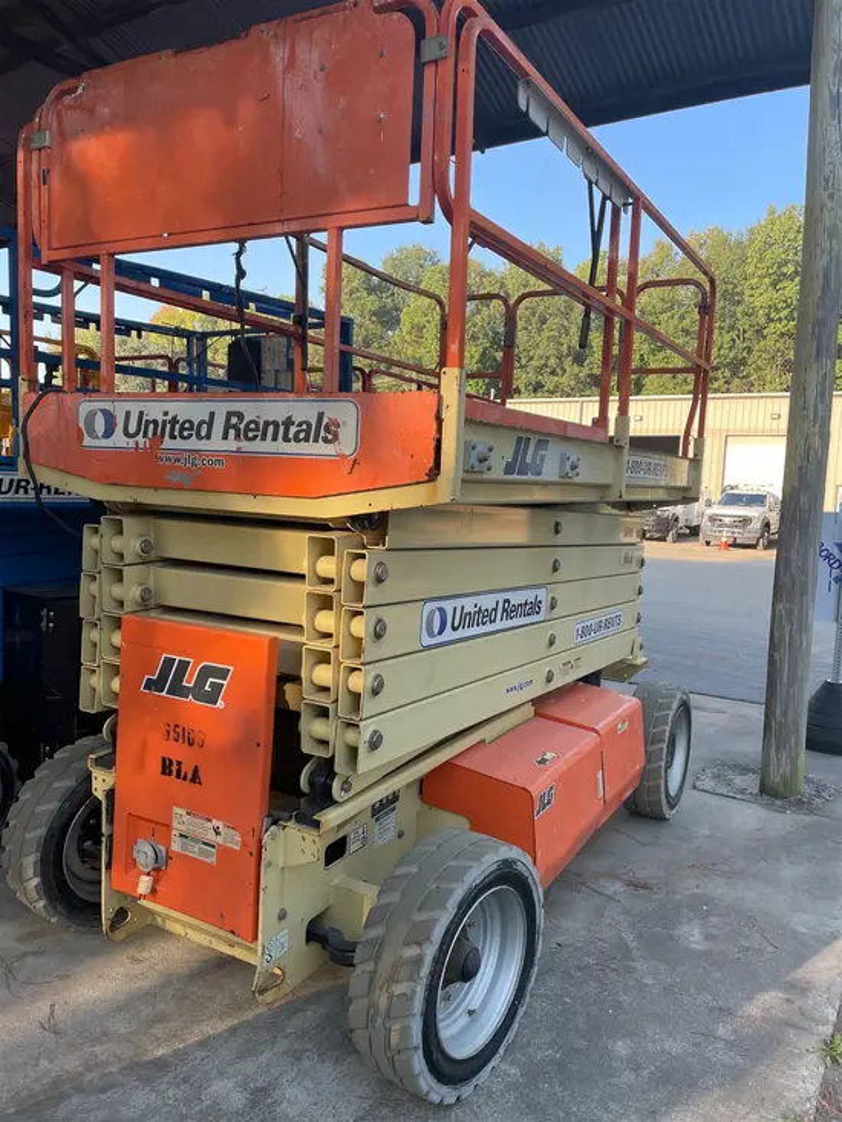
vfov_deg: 67.3
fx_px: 843
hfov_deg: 53.1
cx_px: 421
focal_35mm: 26
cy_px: 561
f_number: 1.6
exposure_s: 1/401
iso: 32
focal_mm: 4.2
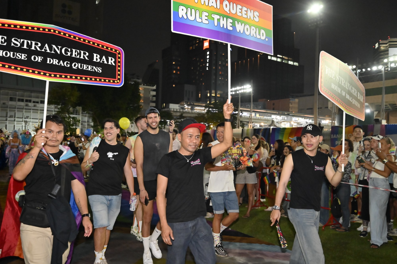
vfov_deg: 43.6
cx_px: 198
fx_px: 331
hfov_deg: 61.9
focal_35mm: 30
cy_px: 132
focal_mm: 30
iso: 5000
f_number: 4
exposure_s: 1/125
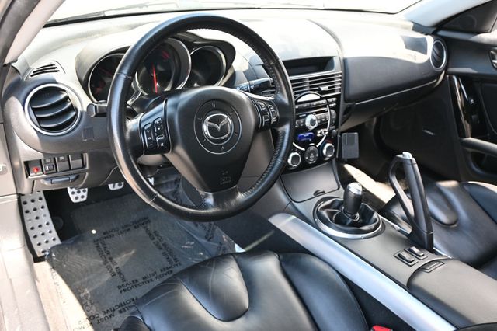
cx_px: 248
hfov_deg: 62.0
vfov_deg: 43.6
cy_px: 166
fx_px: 414
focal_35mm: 30
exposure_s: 1/125
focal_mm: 20
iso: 640
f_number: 3.8
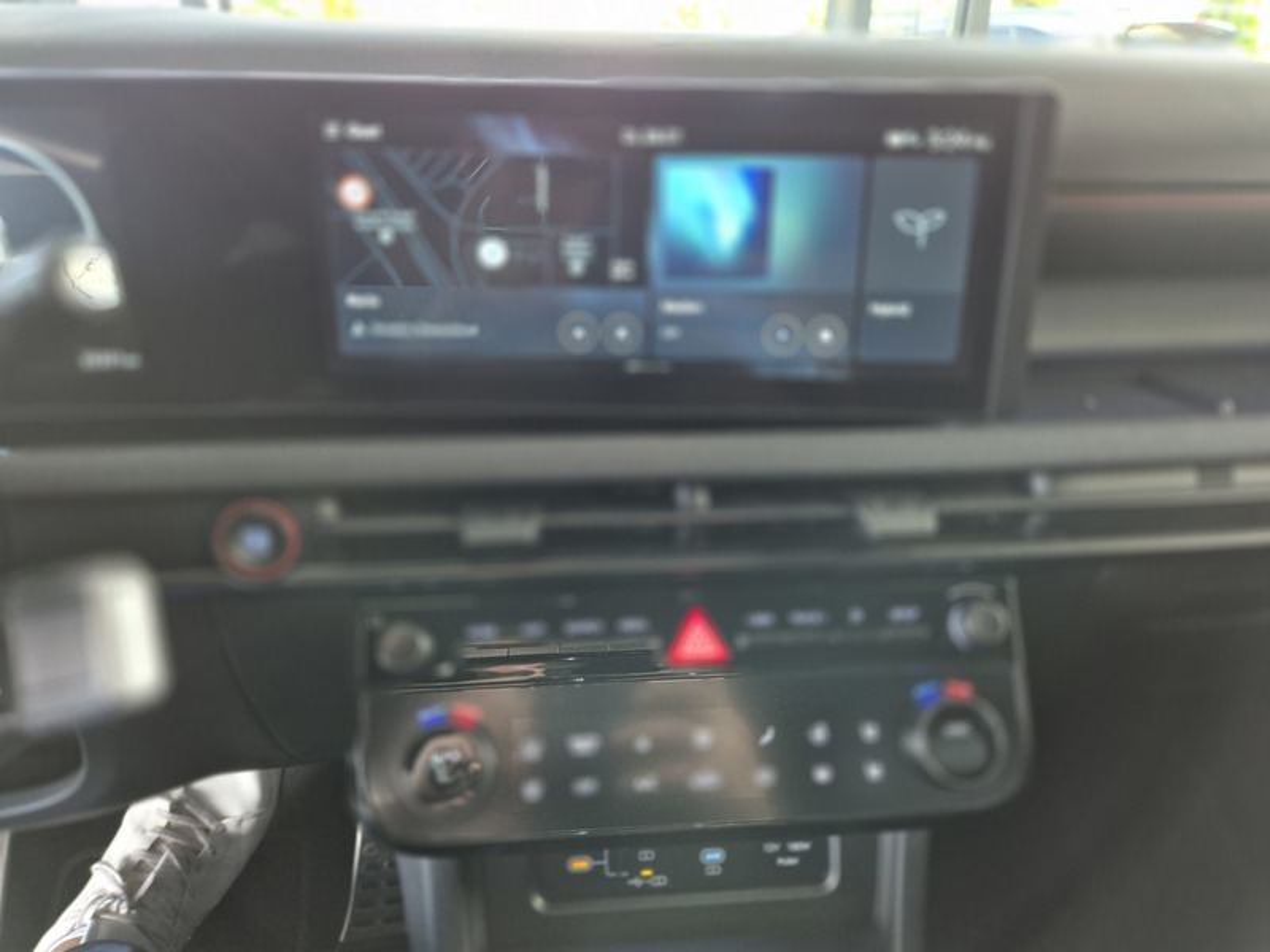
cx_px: 635
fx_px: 844
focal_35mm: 23
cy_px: 476
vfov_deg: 58.9
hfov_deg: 73.9
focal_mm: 5.4
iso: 640
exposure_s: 1/100
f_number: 1.8
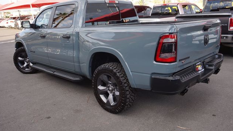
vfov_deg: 36.6
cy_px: 57
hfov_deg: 61.0
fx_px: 198
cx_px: 115
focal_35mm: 32
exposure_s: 1/80
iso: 100
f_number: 5.6
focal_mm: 20
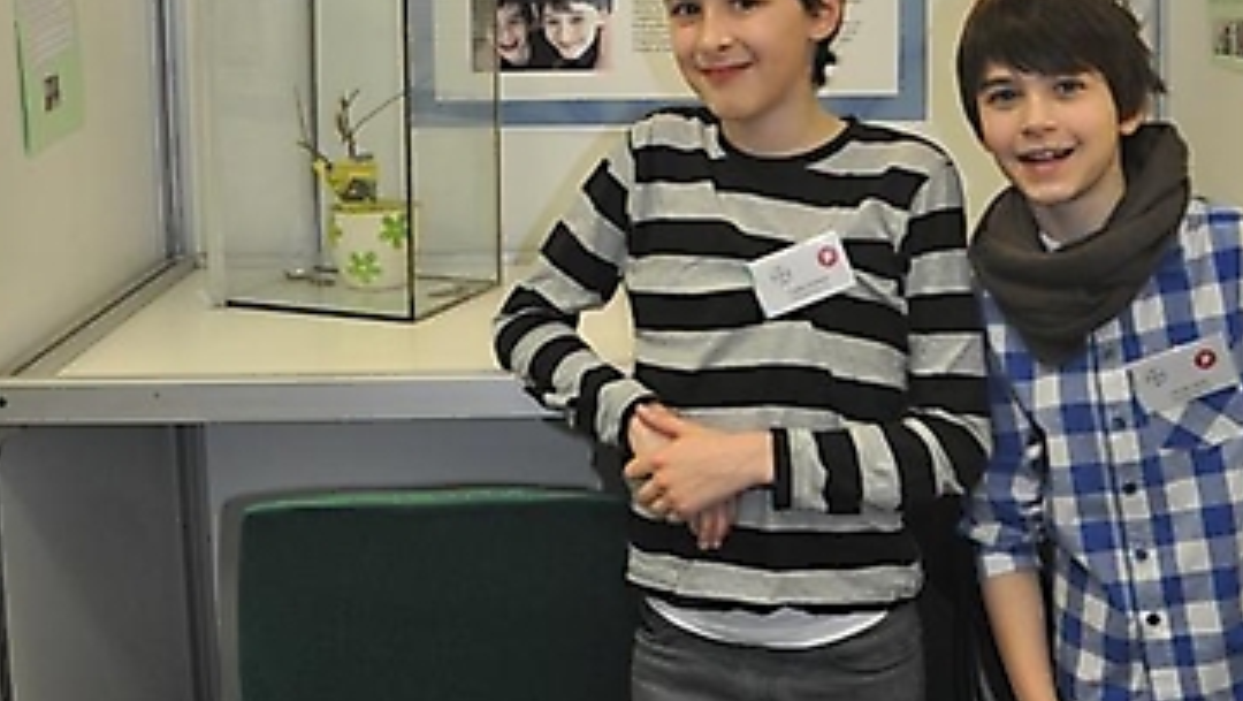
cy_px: 92
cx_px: 656
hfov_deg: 43.7
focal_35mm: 47
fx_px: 1550
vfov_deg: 24.8
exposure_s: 1/100
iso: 800
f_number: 3.5
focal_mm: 18
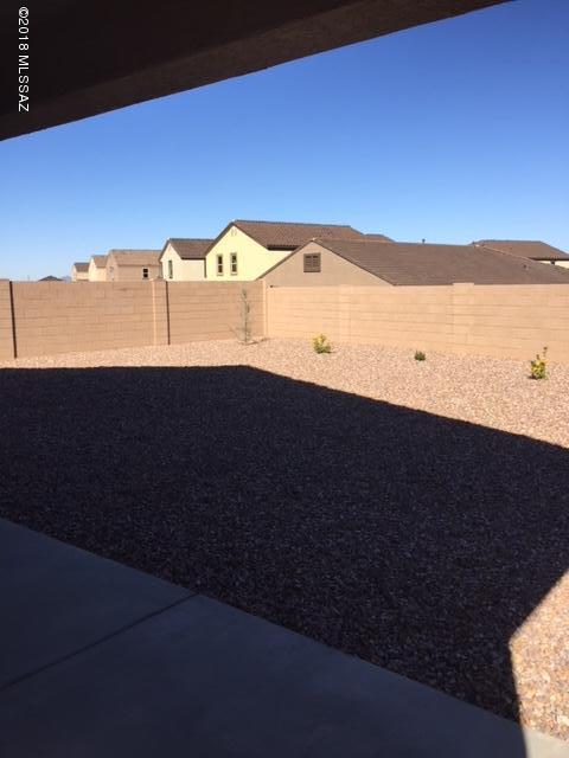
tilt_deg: -6.6
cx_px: 284
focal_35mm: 29
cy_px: 379
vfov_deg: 61.7
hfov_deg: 48.2
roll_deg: +0.9
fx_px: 636
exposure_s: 1/1721
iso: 32
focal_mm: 4.15
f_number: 2.2
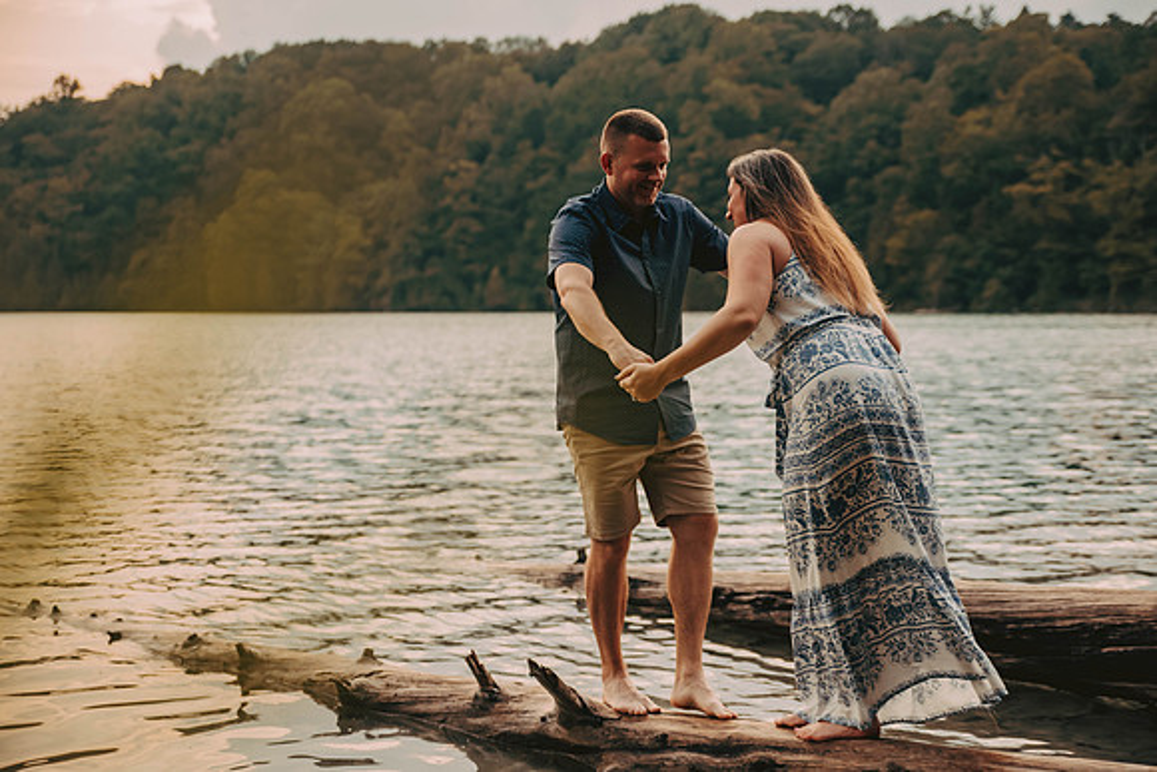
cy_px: 386
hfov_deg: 34.2
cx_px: 578
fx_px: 1880
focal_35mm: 58
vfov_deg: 23.2
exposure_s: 1/800
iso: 640
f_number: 2.8
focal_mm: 56
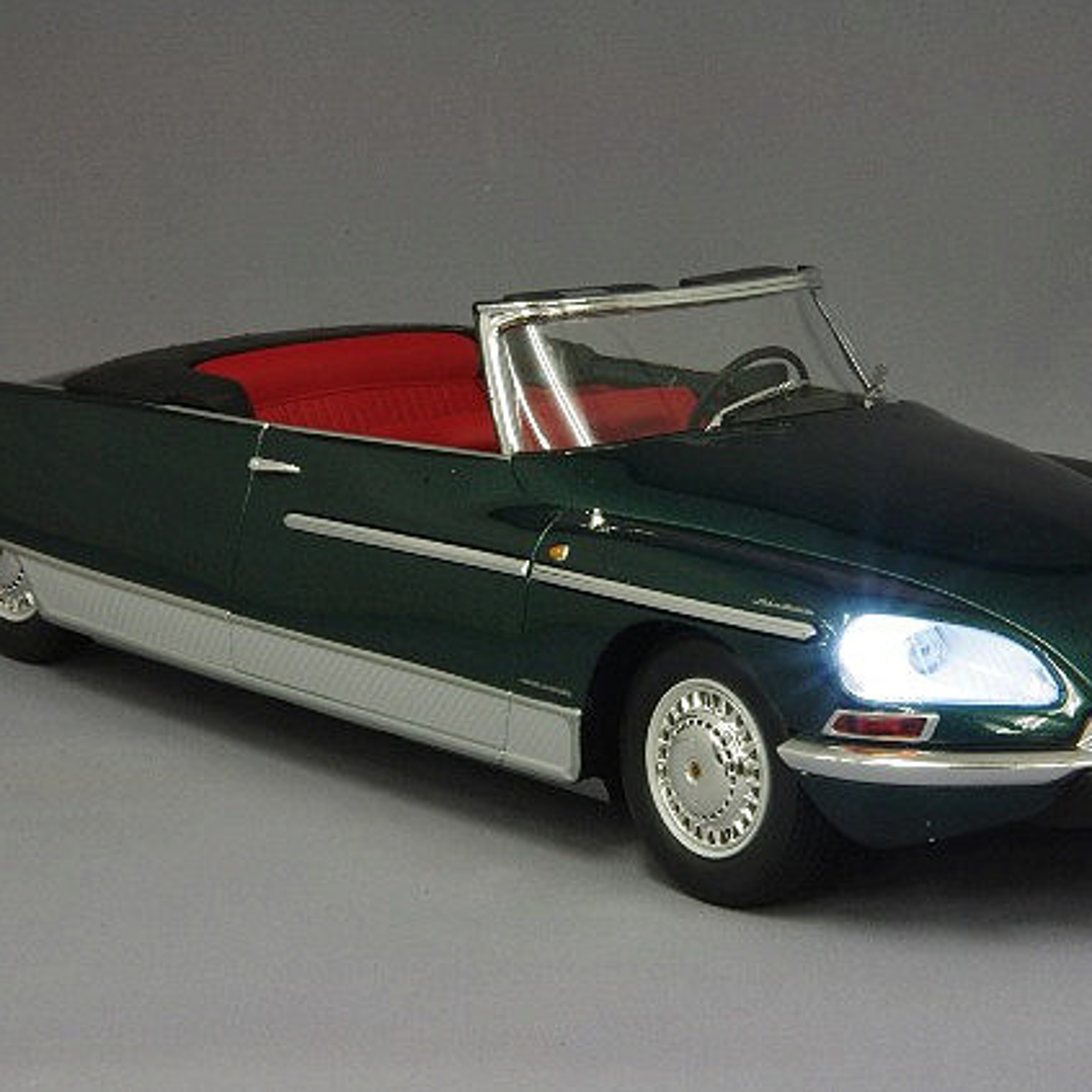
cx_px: 638
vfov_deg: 12.1
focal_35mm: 144
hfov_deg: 12.1
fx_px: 5139
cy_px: 543
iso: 400
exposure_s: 1.3
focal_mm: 75
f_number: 32
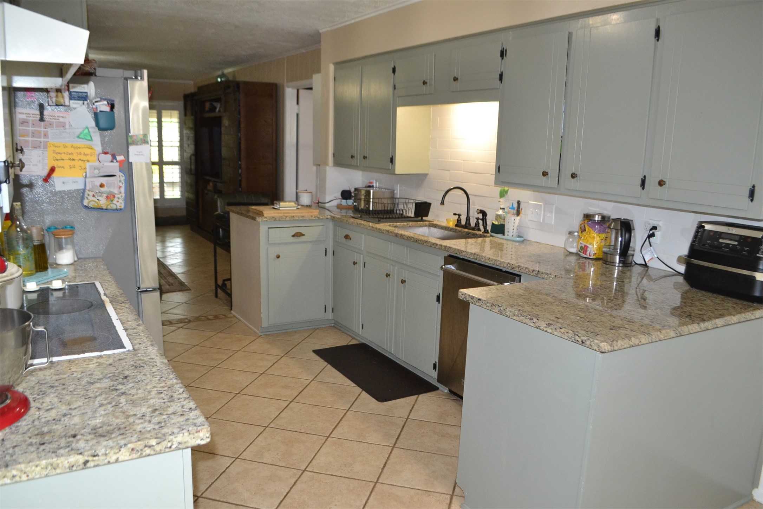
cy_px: 254
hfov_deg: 67.4
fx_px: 572
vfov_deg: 47.9
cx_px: 382
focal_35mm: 27
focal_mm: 18
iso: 900
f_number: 3.5
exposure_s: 1/60
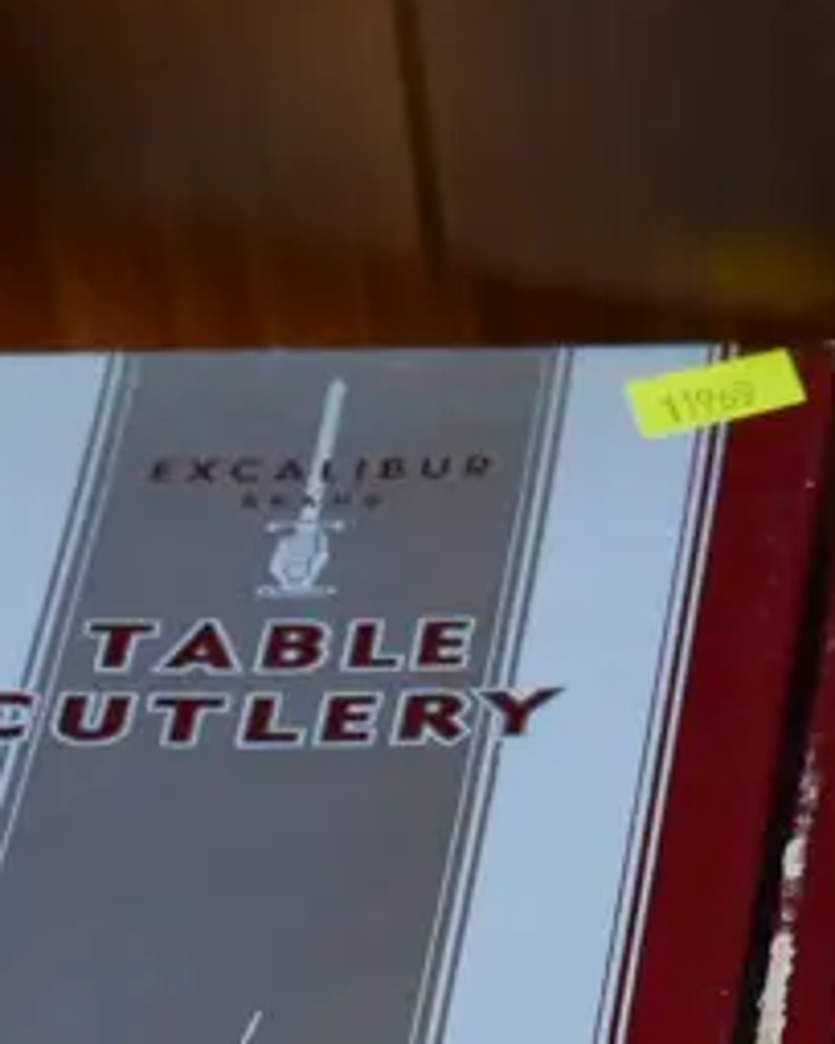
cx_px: 1453
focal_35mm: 196
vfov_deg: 9.7
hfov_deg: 7.7
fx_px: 6055
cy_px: 1388
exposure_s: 1/60
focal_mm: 25
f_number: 5.3
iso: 640
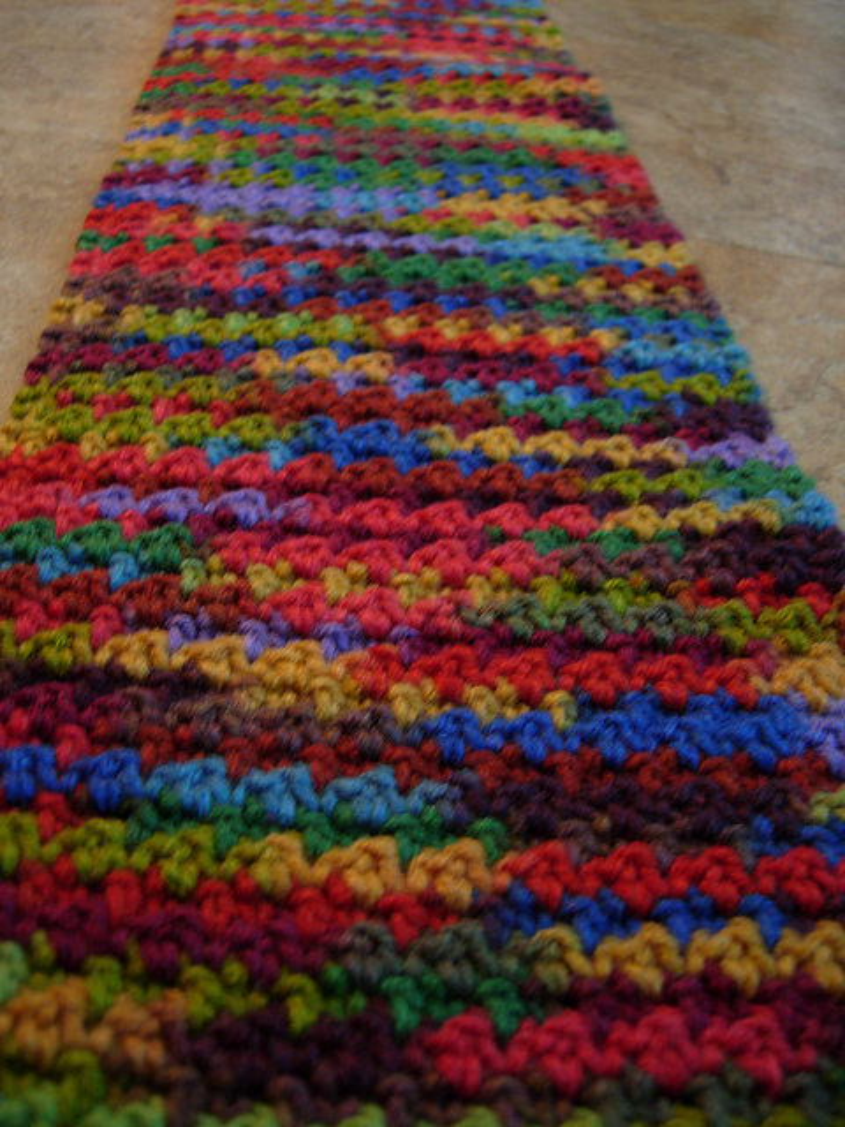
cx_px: 422
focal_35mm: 36
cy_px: 564
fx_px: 1172
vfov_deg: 51.4
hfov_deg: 39.7
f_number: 2.7
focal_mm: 7.5
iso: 141
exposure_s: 1/4
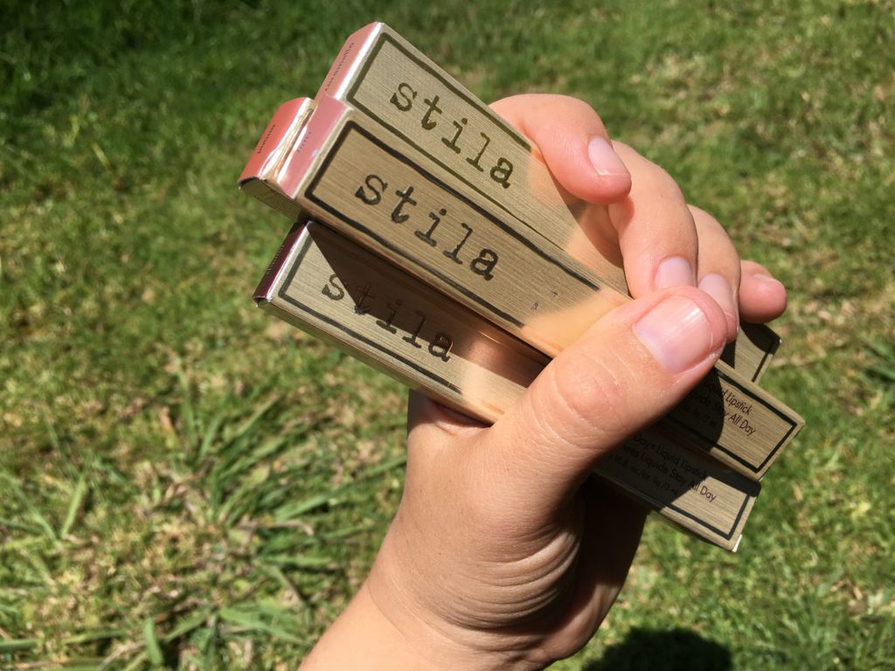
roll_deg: +12.3
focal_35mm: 29
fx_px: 750
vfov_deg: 48.2
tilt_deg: -36.7
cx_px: 448
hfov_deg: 61.7
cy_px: 336
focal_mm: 4.15
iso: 25
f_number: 2.2
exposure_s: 1/2198
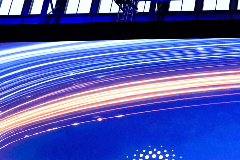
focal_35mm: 58
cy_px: 180
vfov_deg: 22.0
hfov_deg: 27.2
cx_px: 333
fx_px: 387
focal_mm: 20
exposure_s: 1/500
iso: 2000
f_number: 2.8
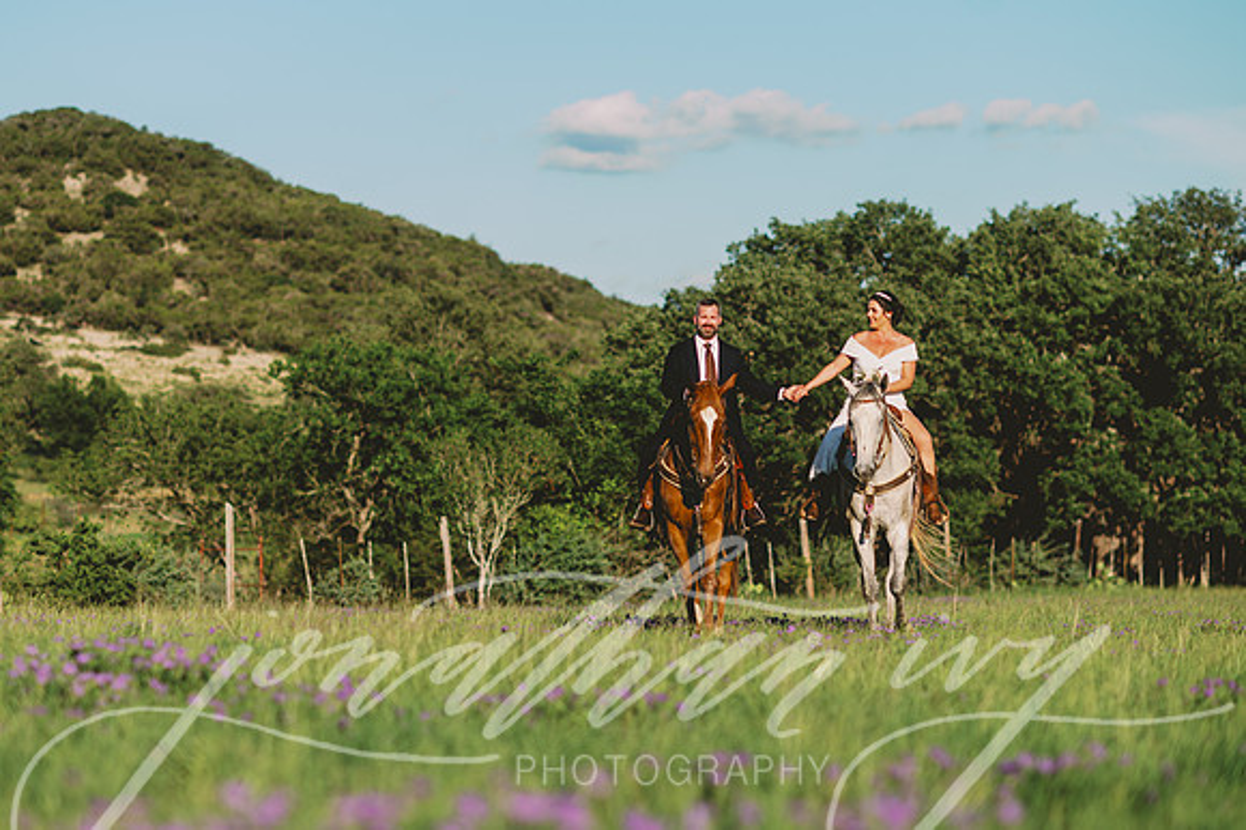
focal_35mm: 106
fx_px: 3660
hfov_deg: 19.3
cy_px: 383
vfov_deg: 12.9
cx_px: 538
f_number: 2
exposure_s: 1/3200
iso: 80
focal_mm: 85
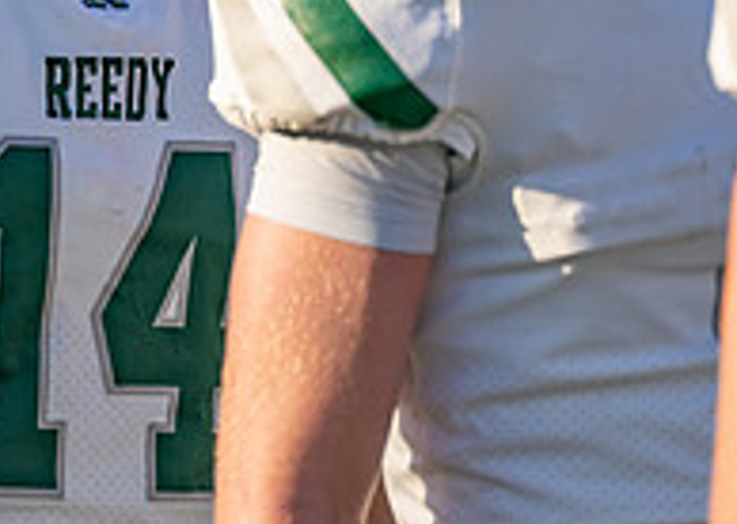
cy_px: -106
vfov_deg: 2.3
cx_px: -46
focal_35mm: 627
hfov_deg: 3.2
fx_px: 13106
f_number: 2.8
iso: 100
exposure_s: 1/1600
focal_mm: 200
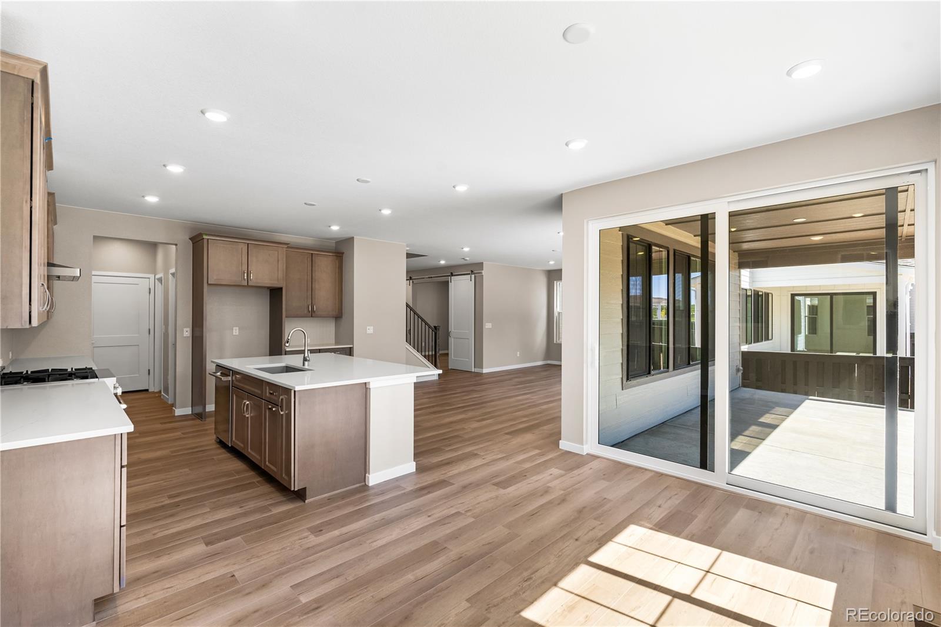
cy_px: 314
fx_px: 431
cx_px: 470
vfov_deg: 72.0
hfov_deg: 95.0
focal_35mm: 16
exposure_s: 1/30
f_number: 8
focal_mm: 16.5
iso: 160
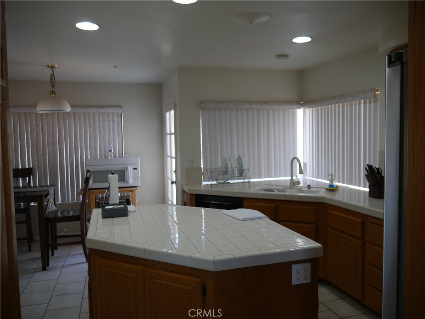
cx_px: 212
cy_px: 160
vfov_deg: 49.8
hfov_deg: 63.4
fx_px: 344
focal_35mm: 28
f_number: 3.5
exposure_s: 1/60
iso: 320
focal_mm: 14
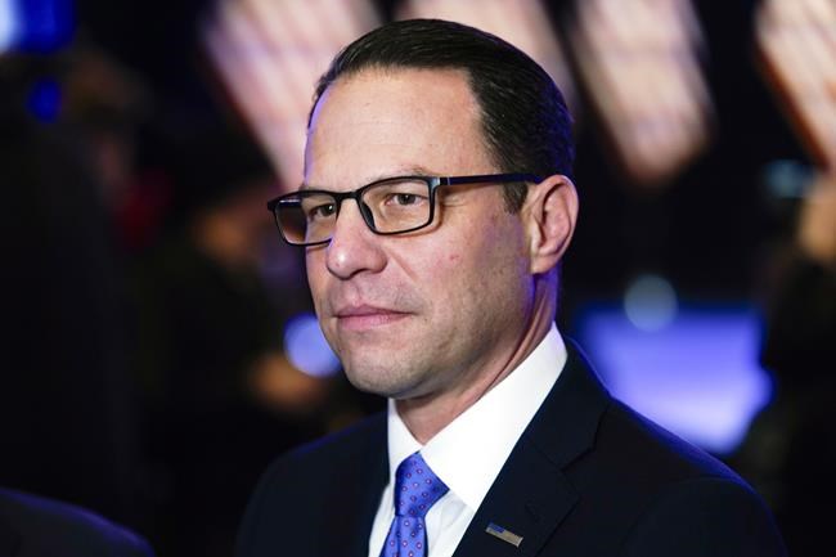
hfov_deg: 18.6
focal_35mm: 110
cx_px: 418
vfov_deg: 12.4
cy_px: 278
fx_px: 2554
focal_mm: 110
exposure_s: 1/320
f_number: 2.8
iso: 1600
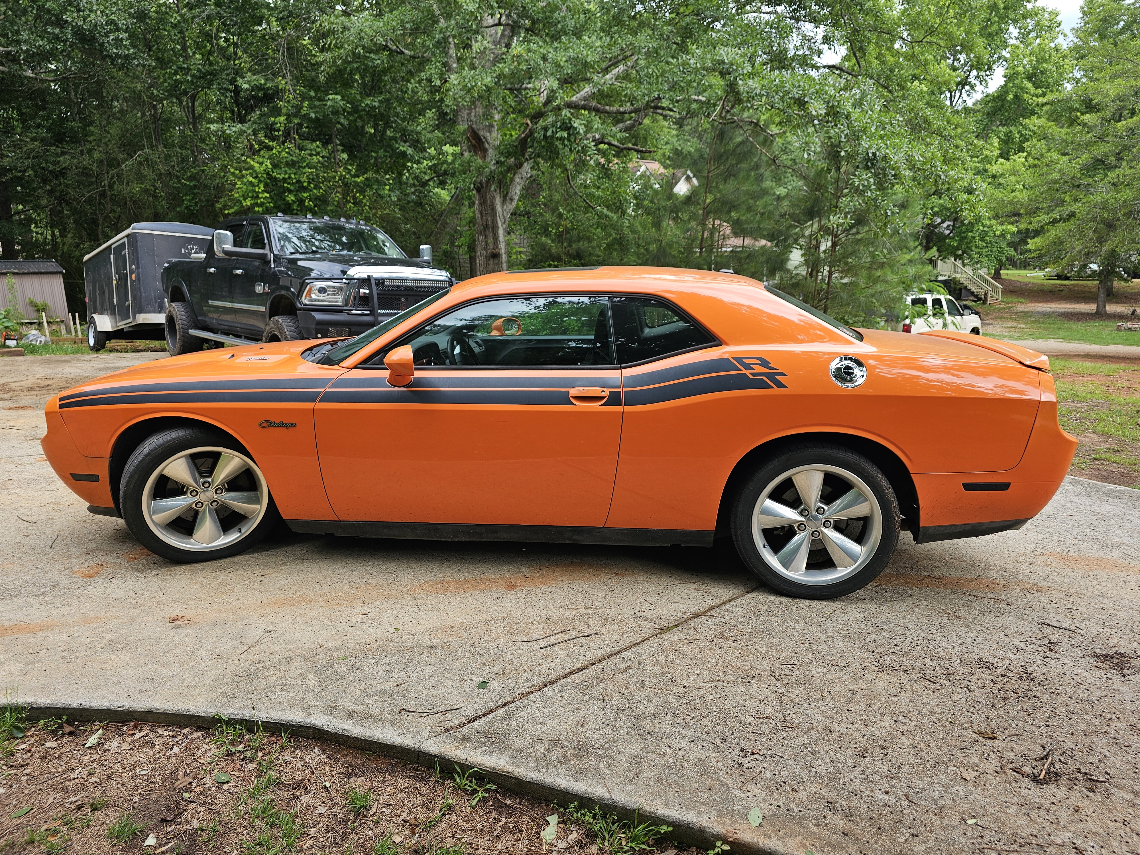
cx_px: 570
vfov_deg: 58.9
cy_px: 428
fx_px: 757
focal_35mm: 23
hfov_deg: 73.9
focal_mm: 6.3
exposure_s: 1/180
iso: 12
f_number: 1.7
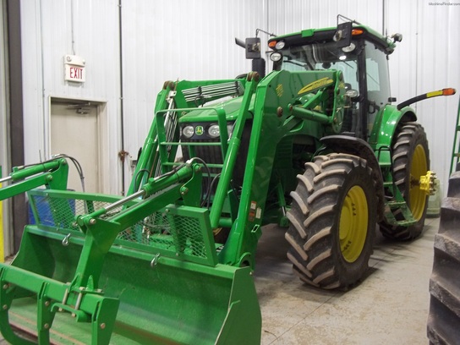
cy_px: 172
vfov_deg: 44.2
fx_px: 425
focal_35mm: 32
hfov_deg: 56.8
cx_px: 230
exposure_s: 1/13
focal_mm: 5.7
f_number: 2.9
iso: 160
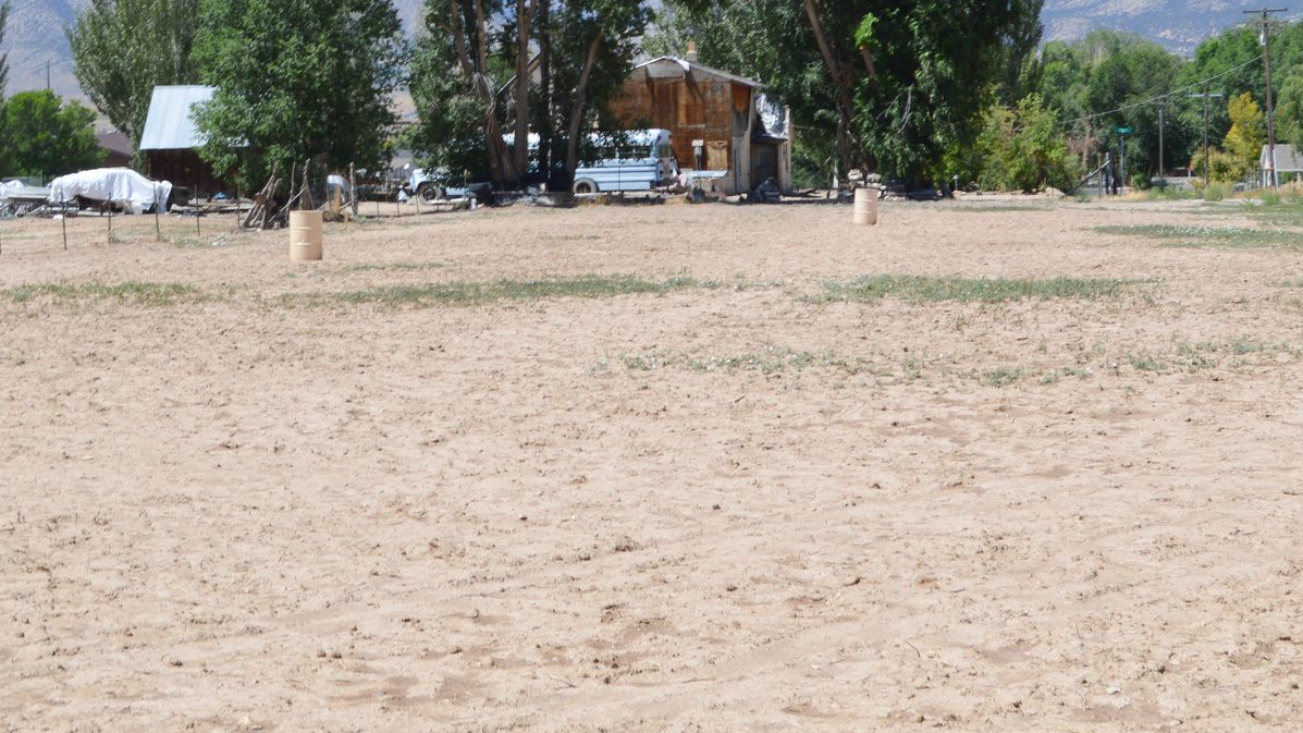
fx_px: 2691
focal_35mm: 78
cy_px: 183
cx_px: 715
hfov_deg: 27.2
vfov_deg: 15.4
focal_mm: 29
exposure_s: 1/200
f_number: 7.1
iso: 100
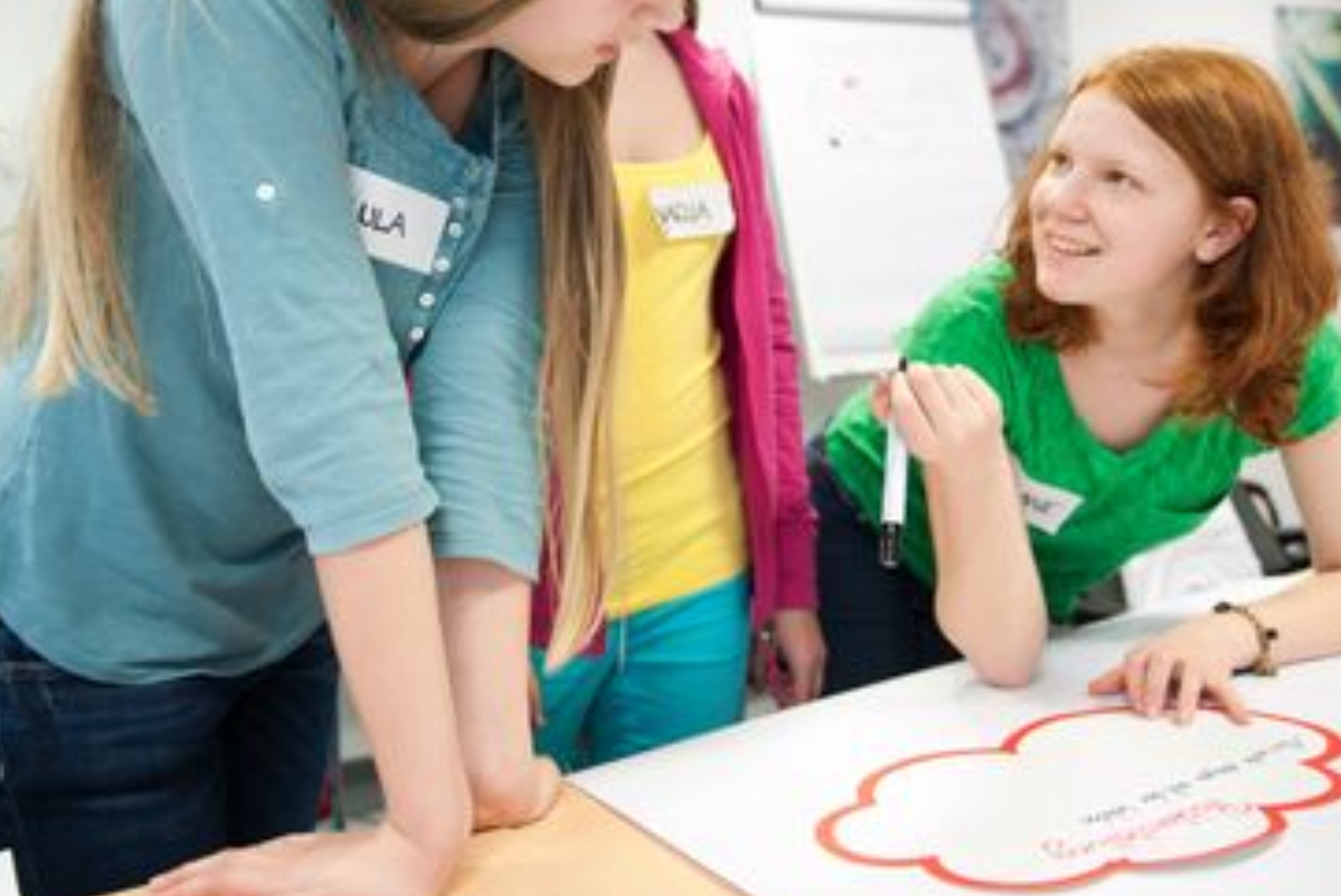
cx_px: 672
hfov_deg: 55.8
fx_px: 1267
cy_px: 277
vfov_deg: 38.3
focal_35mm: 34
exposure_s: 1/80
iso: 640
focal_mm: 24
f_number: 2.8
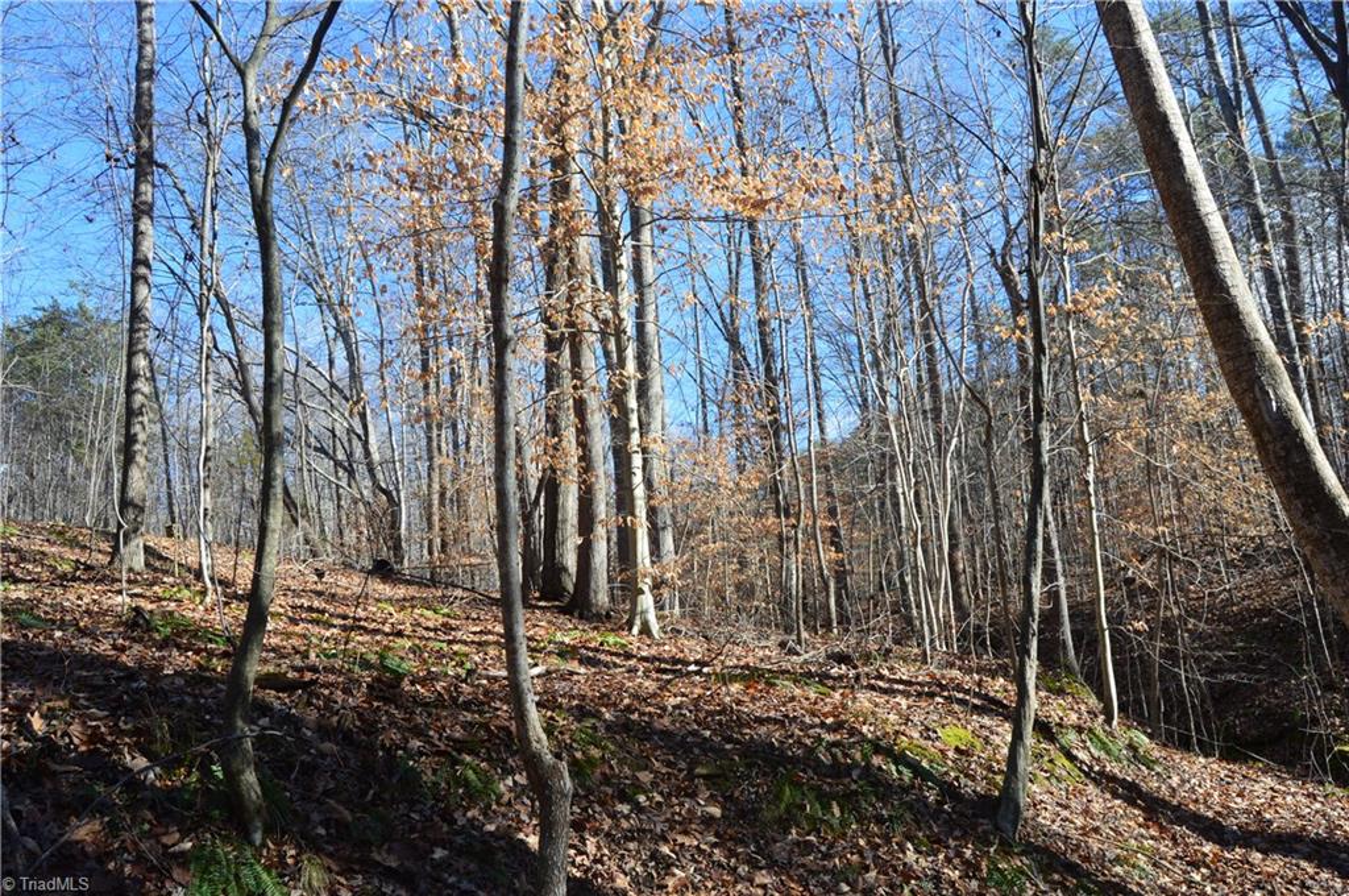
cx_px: 674
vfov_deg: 43.5
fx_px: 1123
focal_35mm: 30
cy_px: 448
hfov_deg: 62.0
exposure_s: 1/200
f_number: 10
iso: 400
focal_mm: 20
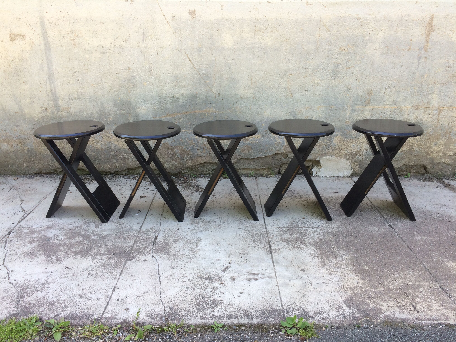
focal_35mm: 29
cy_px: 171
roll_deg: -2.5
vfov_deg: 48.2
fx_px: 382
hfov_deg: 61.7
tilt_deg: -19.5
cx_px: 228
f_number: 2.2
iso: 32
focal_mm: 4.15
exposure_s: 1/157
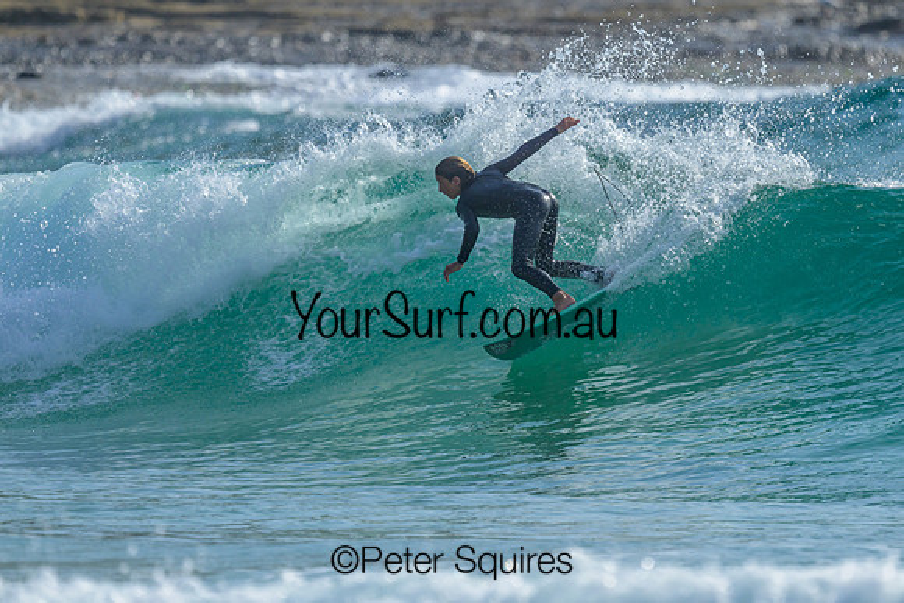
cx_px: 621
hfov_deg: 1.9
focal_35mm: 1105
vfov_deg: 1.2
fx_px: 27762
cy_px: 285
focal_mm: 800
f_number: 6.3
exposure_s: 1/2000
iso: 220
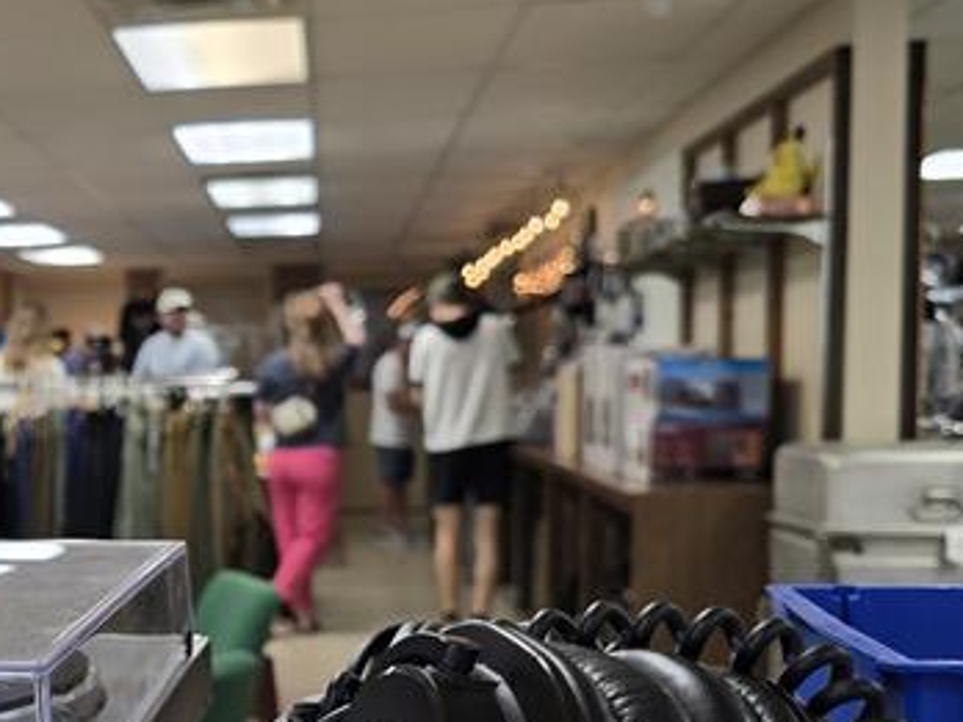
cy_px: 539
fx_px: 1836
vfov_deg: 22.1
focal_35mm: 66
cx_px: -158
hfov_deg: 26.5
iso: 80
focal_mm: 6.3
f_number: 1.7
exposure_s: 1/120
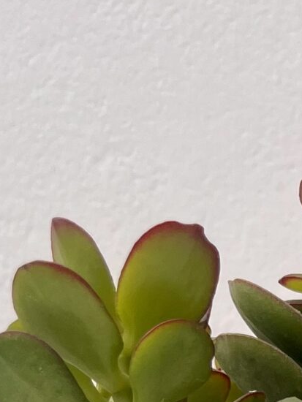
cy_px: 849
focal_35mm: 121
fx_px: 1406
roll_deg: -0.3
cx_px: 499
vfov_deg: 13.5
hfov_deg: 11.6
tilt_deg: -14.0
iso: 50
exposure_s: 1/1018
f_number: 1.6
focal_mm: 5.1
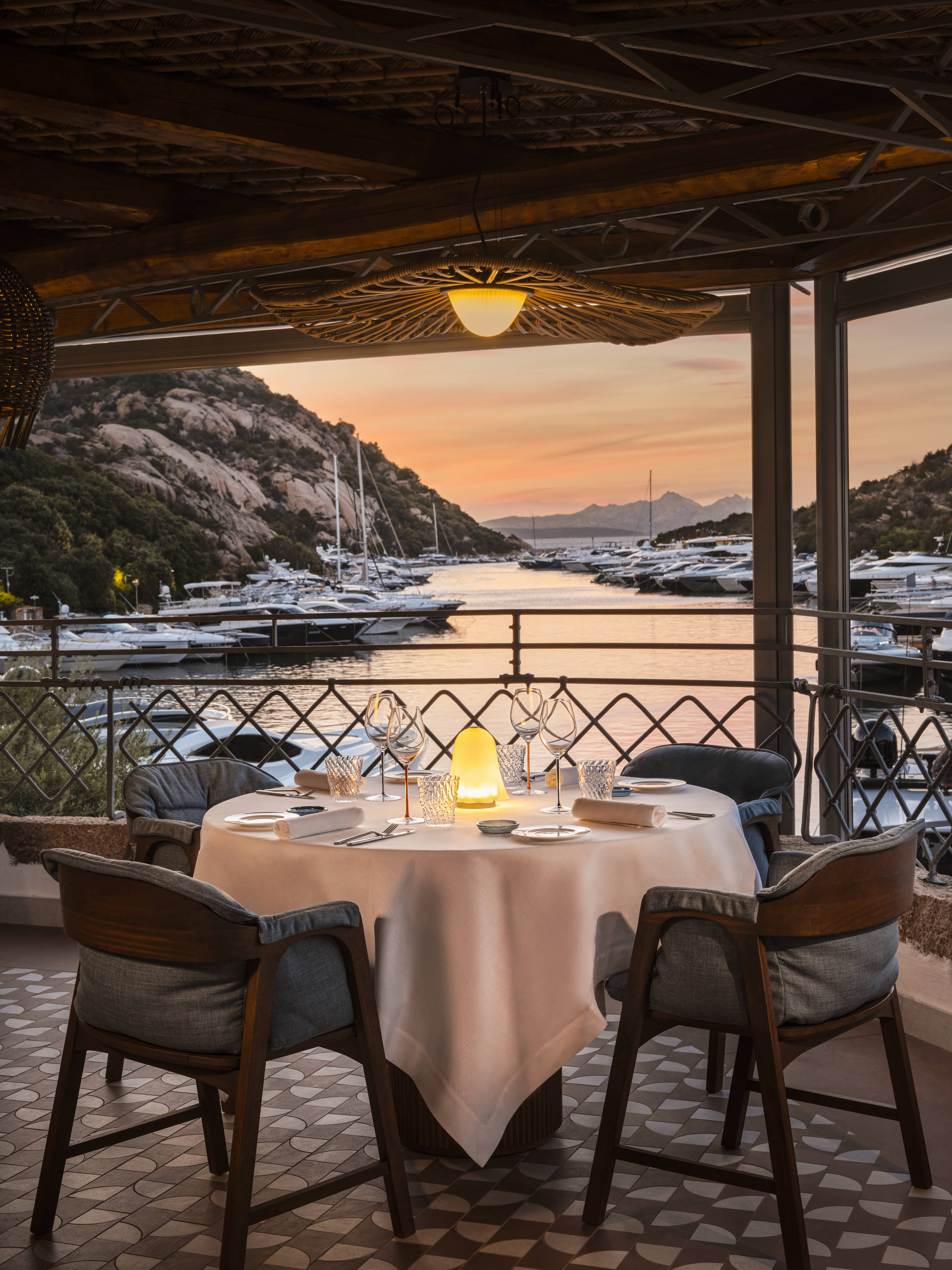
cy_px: 635
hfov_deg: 29.1
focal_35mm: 50
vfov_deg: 38.2
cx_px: 476
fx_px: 1834
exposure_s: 1/5
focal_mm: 62.9
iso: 800
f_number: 16
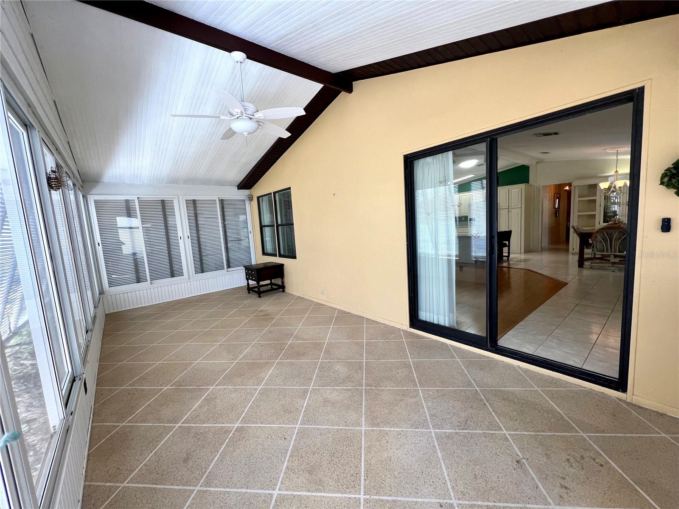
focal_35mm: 13
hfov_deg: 106.2
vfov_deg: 89.9
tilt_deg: -6.8
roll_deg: +4.3
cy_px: 254
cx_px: 340
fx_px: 255
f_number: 1.8
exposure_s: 1/99
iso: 80
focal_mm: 1.57
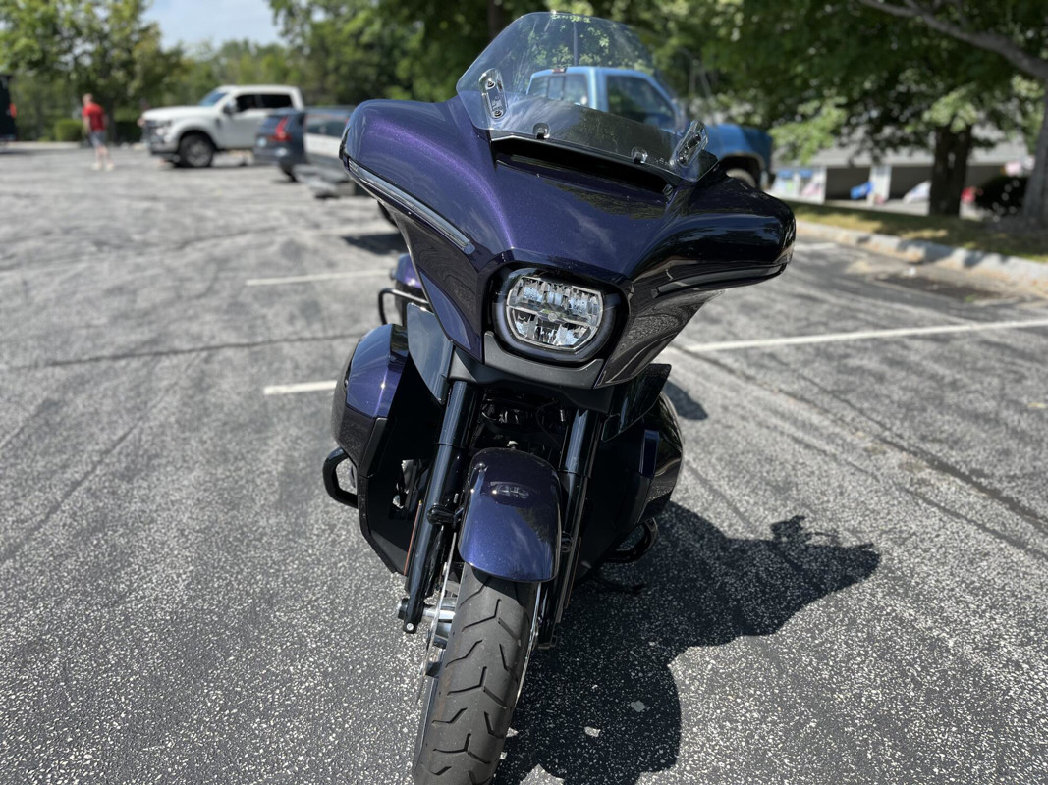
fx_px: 787
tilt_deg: -19.9
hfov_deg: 67.3
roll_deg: +2.9
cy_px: 392
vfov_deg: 53.1
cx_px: 524
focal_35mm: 26
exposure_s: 1/1802
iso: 50
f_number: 1.6
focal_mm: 5.1
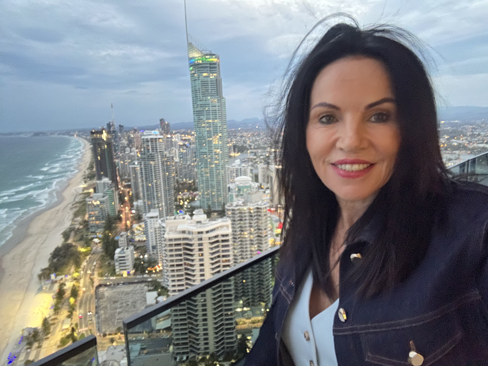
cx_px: 244
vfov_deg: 58.9
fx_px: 324
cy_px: 183
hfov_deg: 73.9
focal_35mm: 23
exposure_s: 1/14
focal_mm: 2.69
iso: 1000
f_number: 1.9
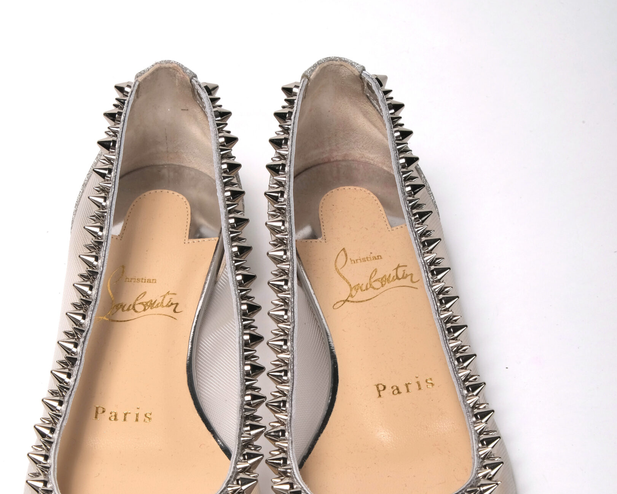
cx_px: 294
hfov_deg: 15.6
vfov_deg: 12.5
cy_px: 420
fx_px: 2246
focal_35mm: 123
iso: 200
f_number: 16
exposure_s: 1/125
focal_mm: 55
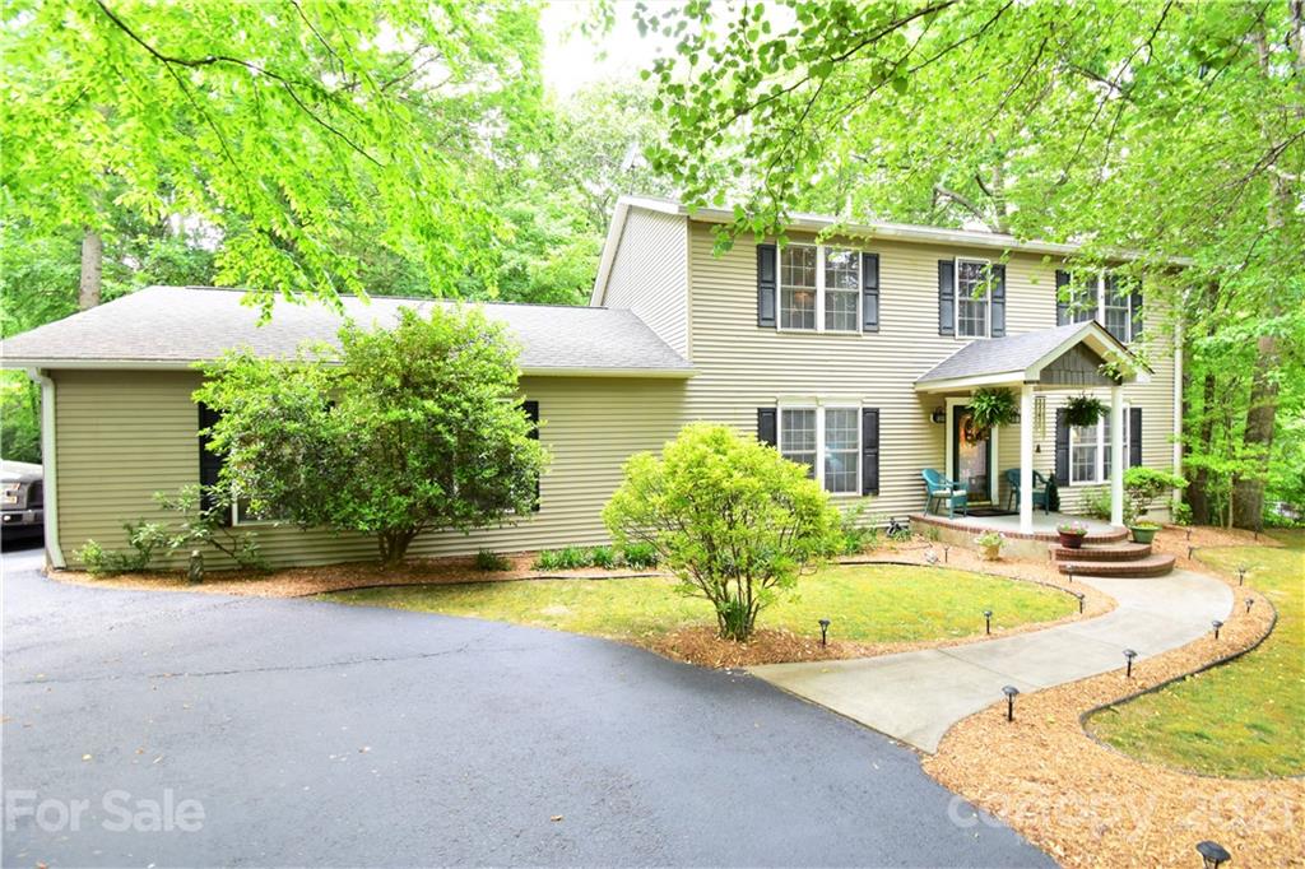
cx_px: 652
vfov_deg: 77.3
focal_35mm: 15
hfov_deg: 100.4
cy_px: 434
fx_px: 544
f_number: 6.3
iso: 640
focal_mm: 10
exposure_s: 1/15
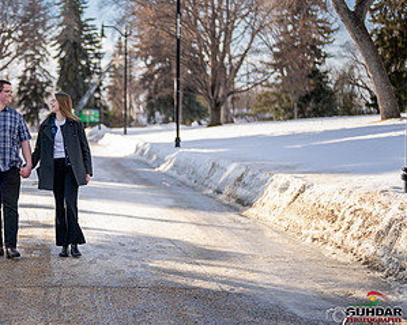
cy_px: 175
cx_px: 52
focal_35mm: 99
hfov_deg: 19.1
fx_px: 1192
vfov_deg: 15.5
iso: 200
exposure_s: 1/6400
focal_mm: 50
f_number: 1.2
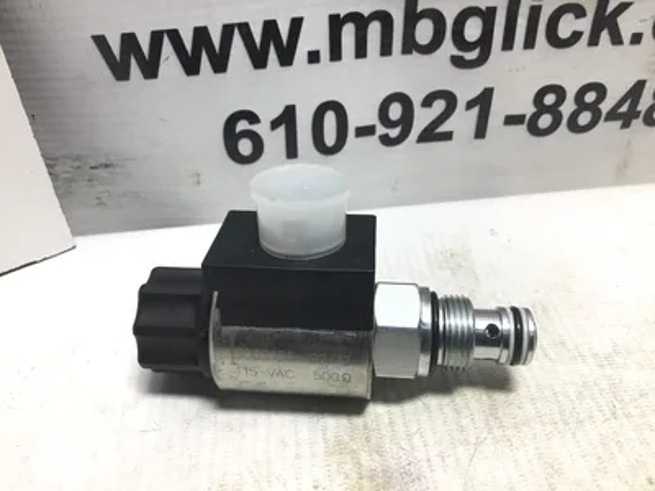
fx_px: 587
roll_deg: +0.0
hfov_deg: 58.4
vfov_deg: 45.4
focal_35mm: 31
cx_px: 328
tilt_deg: -36.5
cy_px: 246
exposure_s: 1/120
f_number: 2.4
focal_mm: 3.3
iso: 32
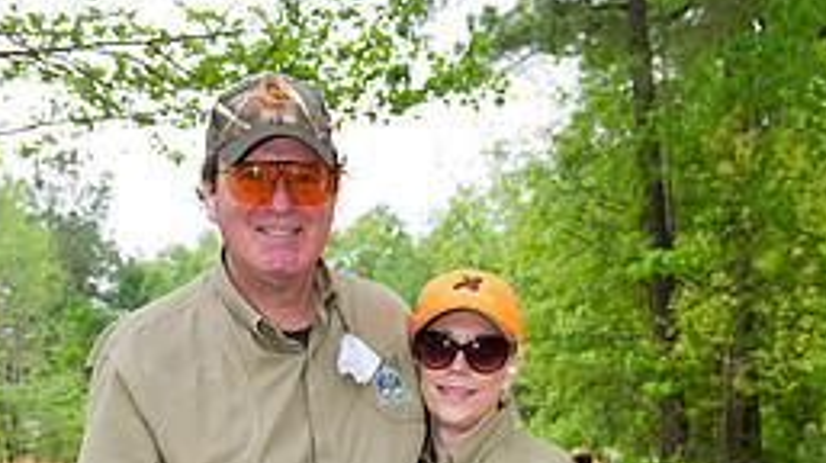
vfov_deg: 16.9
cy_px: 646
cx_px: 394
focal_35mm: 66
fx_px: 1444
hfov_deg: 31.9
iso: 400
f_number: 6.3
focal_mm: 36
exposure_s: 1/250
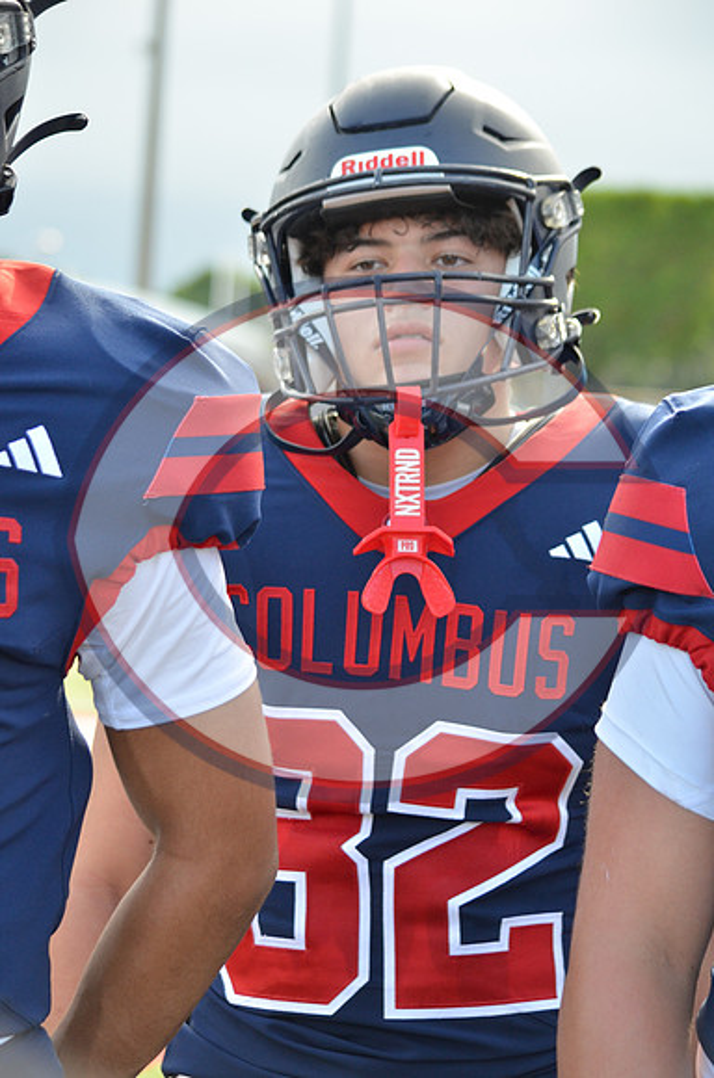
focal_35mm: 108
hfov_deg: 12.6
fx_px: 3228
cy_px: 539
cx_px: 357
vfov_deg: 19.0
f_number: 4.5
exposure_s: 1/500
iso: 560
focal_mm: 72
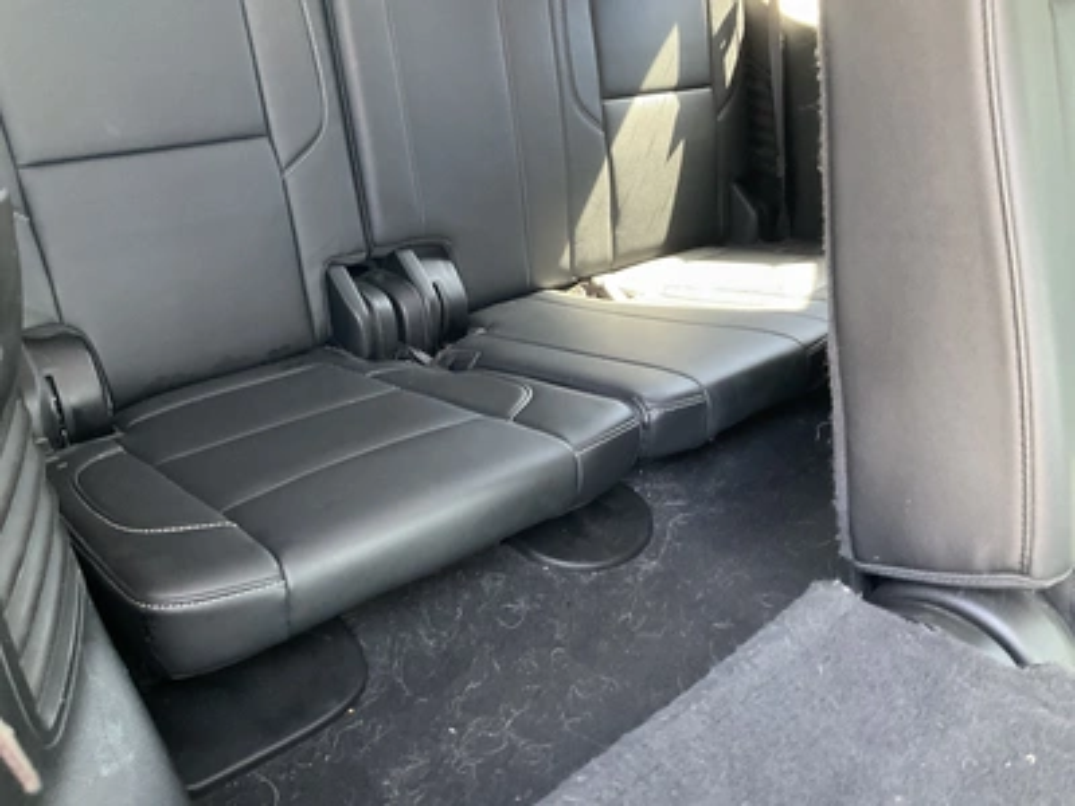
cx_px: 538
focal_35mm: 29
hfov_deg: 61.7
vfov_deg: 48.2
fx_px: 901
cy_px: 403
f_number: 1.8
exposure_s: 1/46
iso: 320
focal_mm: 3
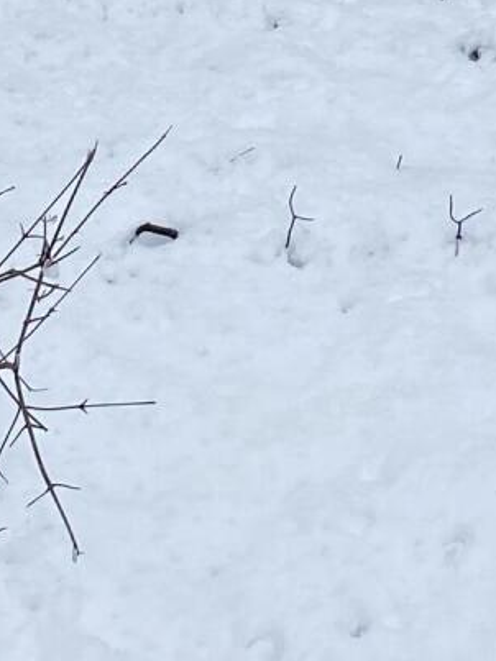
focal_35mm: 129
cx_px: 583
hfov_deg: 11.3
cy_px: -940
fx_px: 2466
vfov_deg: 12.1
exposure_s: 1/1063
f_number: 1.8
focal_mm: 4.25
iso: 32
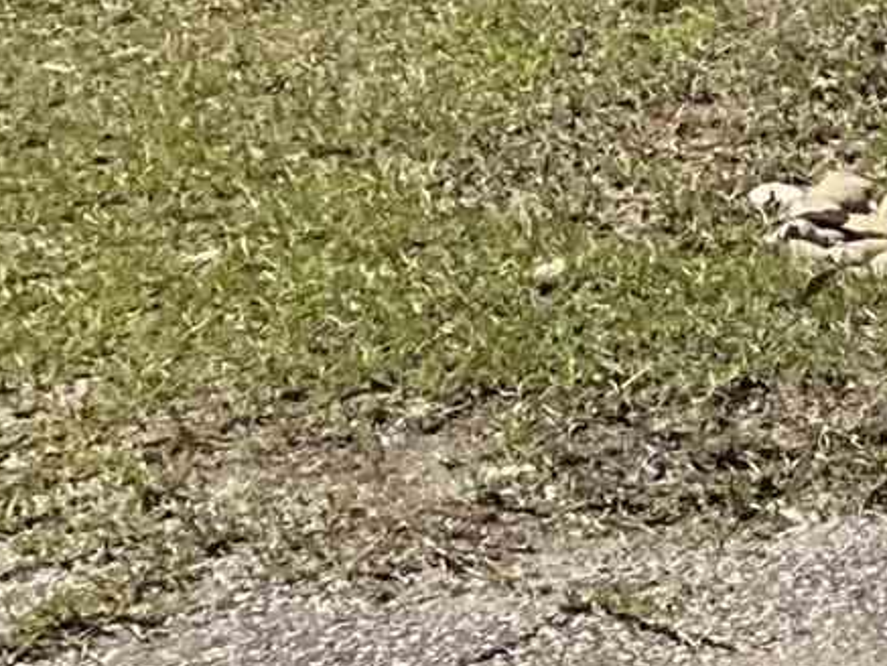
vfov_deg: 6.7
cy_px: -1174
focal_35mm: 204
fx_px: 5229
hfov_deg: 8.0
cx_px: 2858
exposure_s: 1/2141
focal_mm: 3
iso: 25
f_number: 1.8
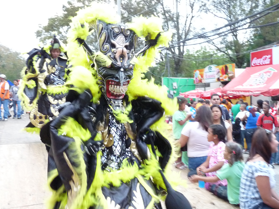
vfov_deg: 36.0
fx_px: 322
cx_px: 140
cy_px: 104
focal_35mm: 40
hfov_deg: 46.8
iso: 400
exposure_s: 1/60
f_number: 2.8
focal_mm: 4.9
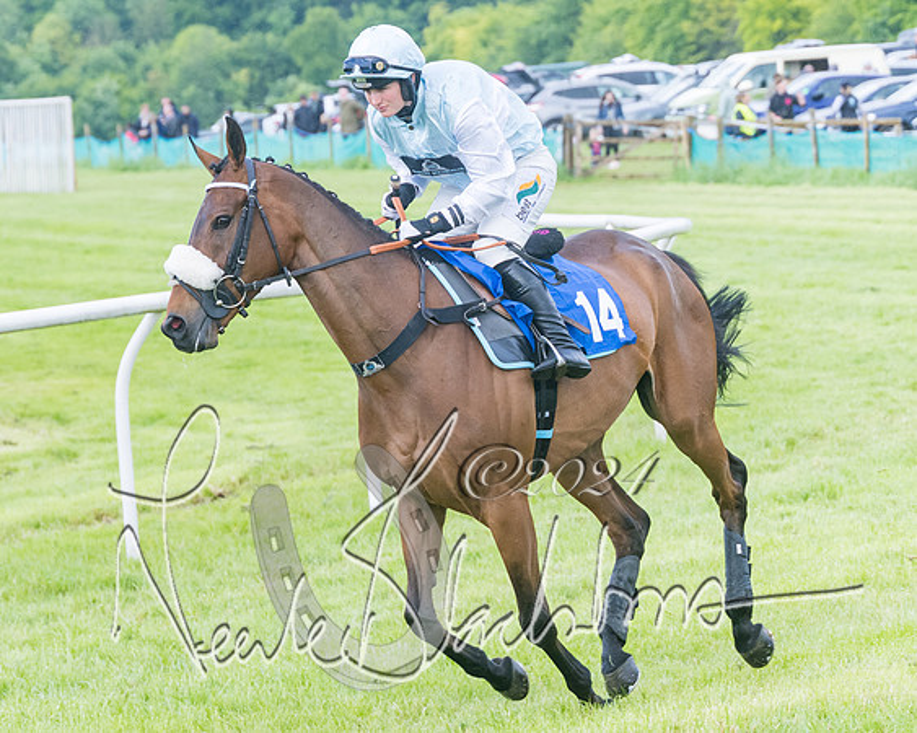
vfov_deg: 6.8
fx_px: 6194
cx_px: 169
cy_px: 359
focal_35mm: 228
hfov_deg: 8.4
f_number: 5
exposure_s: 1/800
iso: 400
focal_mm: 98
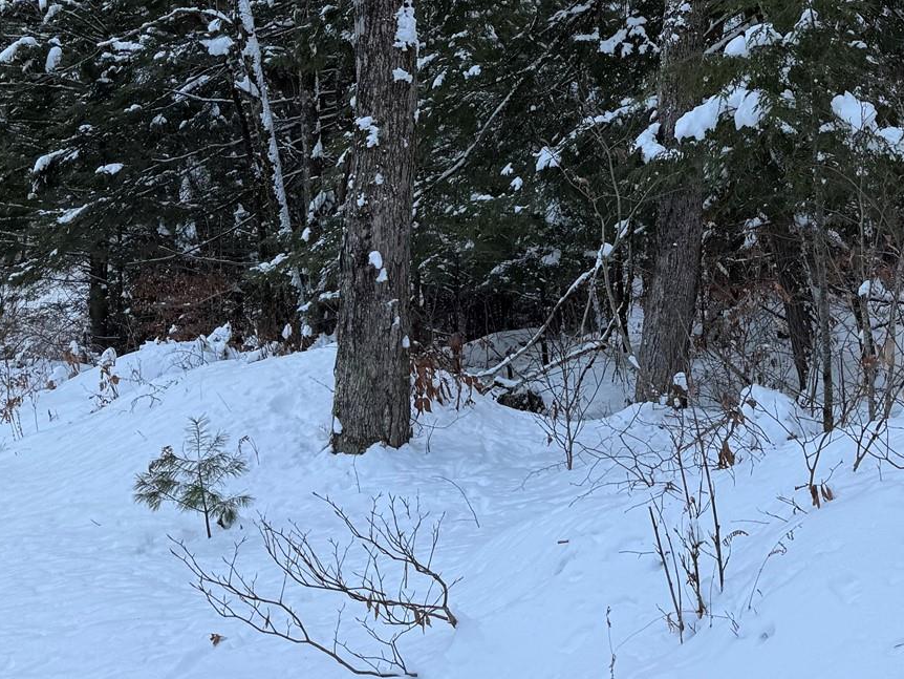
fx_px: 1489
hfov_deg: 31.8
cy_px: -102
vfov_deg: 23.7
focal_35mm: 57
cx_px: 845
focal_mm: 6.76
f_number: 1.78
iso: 64
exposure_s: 1/237
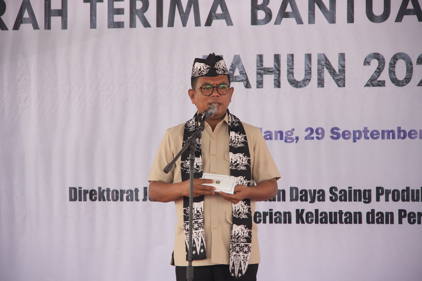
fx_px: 1875
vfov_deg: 8.6
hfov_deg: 12.8
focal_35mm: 160
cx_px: 211
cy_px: 140
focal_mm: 160
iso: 1600
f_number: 6.3
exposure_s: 1/320
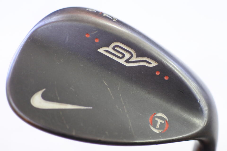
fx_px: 309
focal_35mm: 49
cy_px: 76
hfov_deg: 40.3
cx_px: 114
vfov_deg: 27.5
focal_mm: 18.5
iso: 800
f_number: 1.8
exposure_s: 1/200
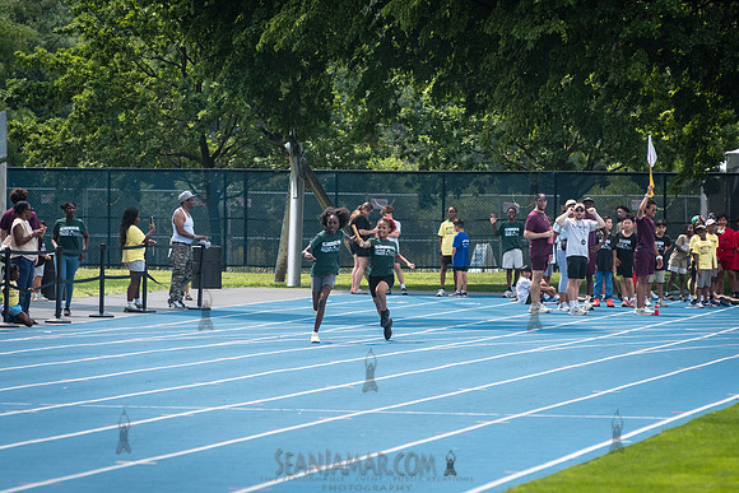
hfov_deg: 7.2
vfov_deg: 4.8
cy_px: 279
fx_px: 5882
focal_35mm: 286
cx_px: 352
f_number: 5
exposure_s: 1/800
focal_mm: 200
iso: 160
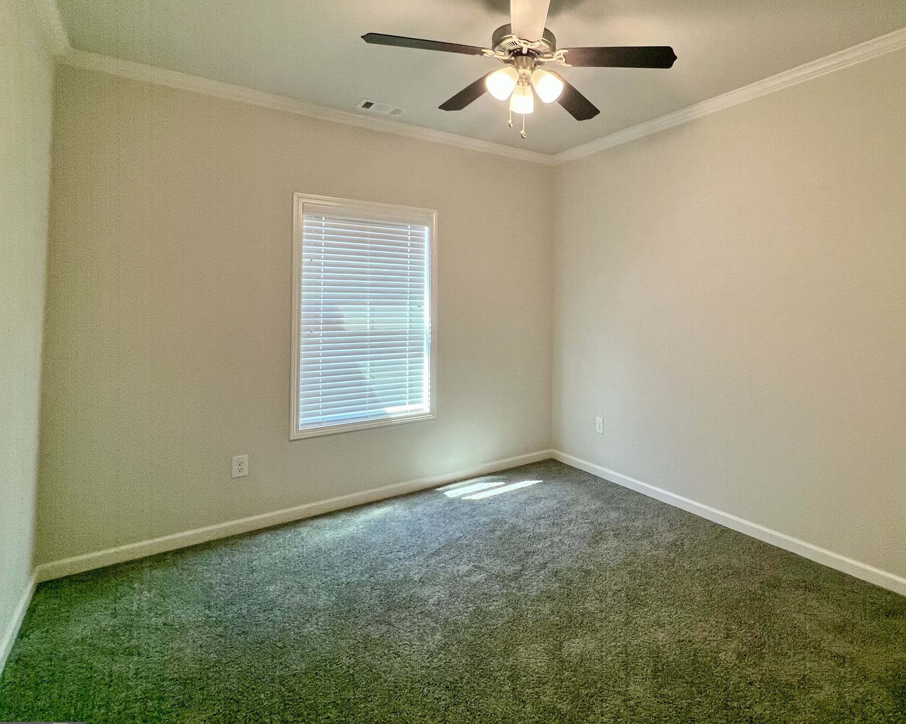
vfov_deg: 73.0
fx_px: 483
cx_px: 584
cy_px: 288
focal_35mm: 18
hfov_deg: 84.2
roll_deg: +0.5
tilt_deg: +2.0
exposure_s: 1/120
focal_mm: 1.57
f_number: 1.8
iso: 160
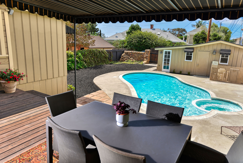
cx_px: 122
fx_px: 169
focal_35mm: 25
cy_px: 82
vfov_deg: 51.3
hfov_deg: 71.5
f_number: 7.1
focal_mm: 25
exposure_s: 1/250
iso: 100
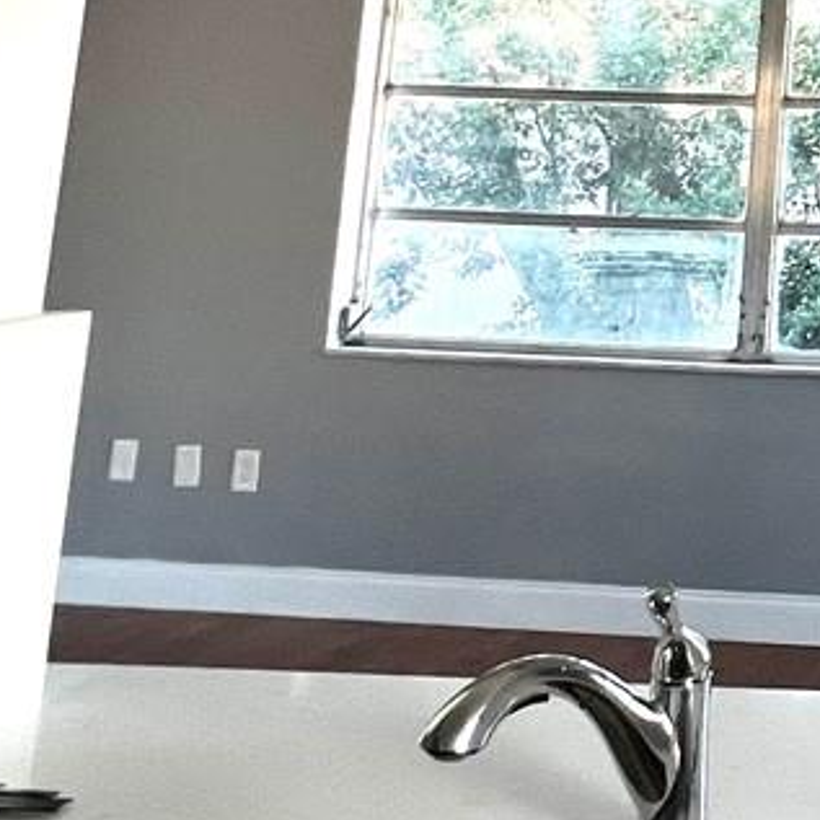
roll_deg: -1.4
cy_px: -166
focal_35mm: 58
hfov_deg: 23.9
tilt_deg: +9.7
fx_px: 1554
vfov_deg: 26.3
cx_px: 1200
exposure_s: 1/99
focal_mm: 1.57
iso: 125
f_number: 1.8
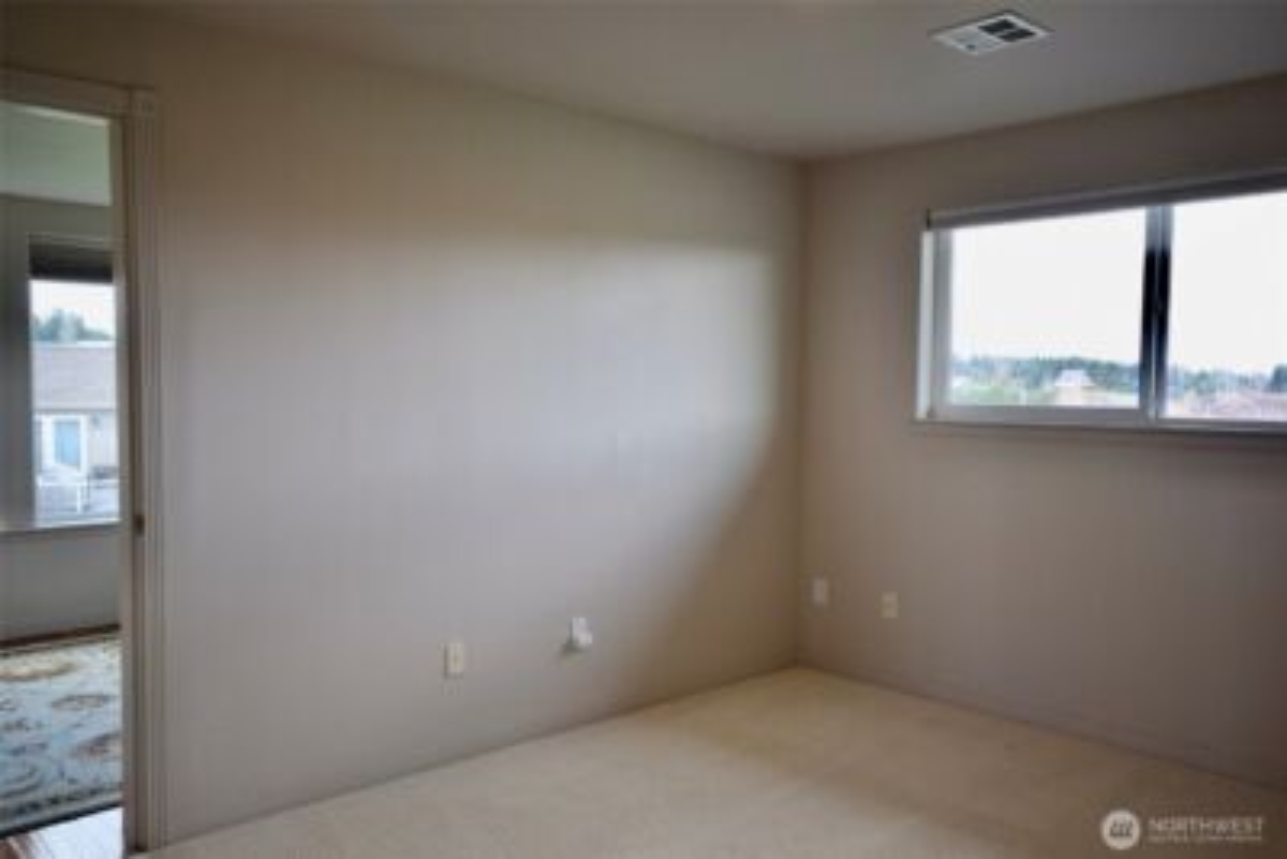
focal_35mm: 30
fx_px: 1073
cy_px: 430
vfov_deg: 43.6
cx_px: 644
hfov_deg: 61.9
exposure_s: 1/80
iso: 400
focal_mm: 20
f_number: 5.6
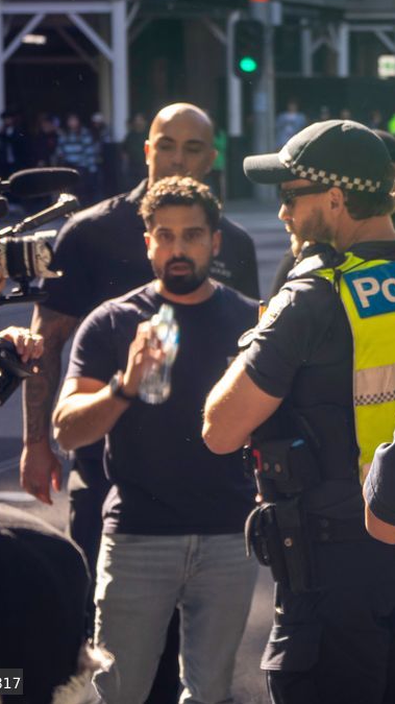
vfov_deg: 22.0
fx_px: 1809
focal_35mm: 97
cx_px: 493
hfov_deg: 12.1
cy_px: 349
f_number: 6.3
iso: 100
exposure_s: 1/80
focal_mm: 61
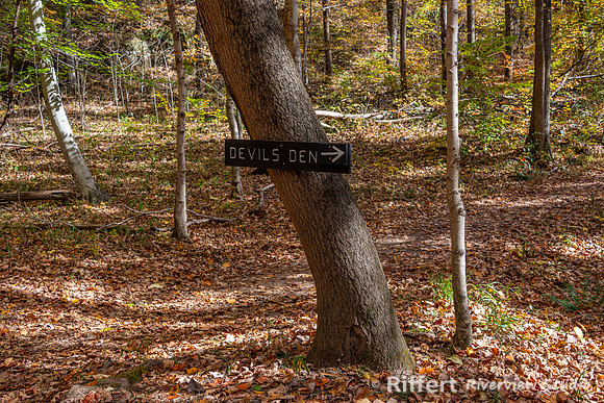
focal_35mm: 35
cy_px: 202
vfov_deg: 37.9
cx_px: 302
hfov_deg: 54.4
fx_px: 587
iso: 280
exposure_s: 1/160
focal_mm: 35
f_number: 8
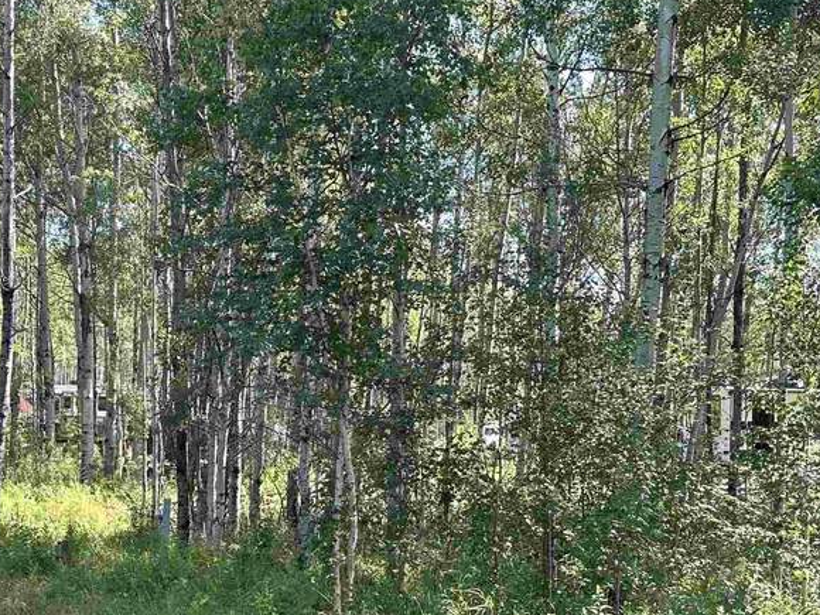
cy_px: 434
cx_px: 339
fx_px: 1255
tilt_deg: -0.3
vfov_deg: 27.3
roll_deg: -1.1
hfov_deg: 36.1
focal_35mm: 53
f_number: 1.78
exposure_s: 1/374
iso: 80
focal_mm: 6.86
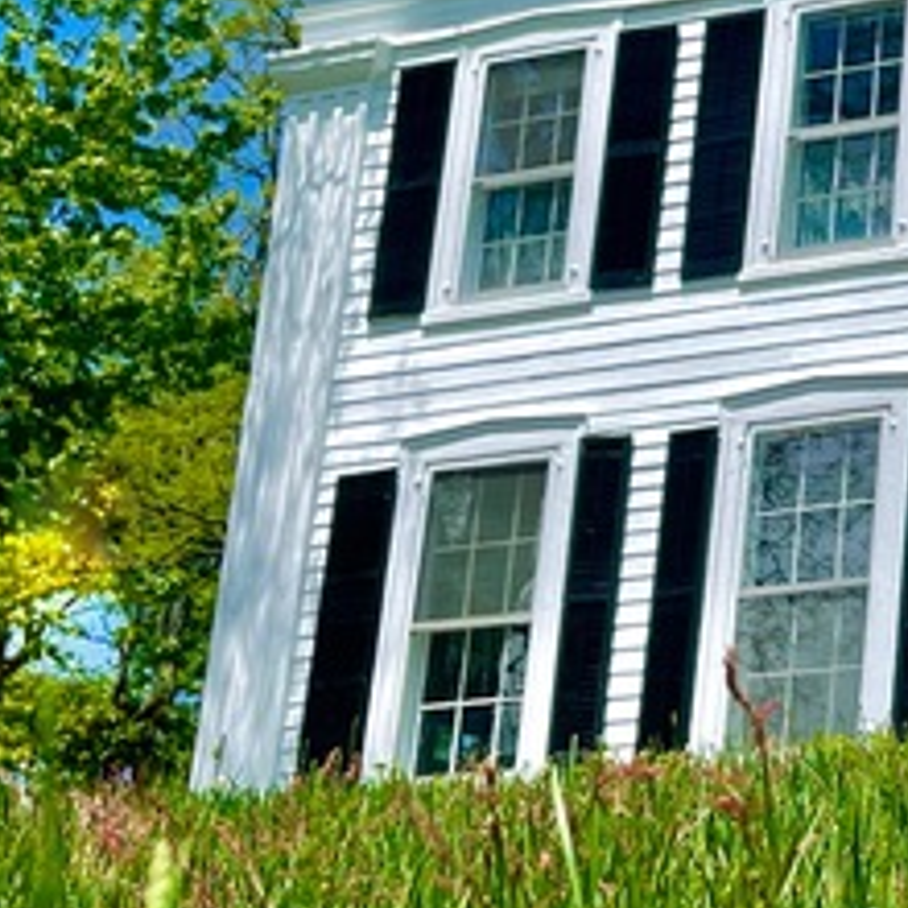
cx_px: 1333
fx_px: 3175
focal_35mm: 107
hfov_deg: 15.1
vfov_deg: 16.2
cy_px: 248
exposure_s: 1/3922
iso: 32
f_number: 1.6
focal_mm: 5.1
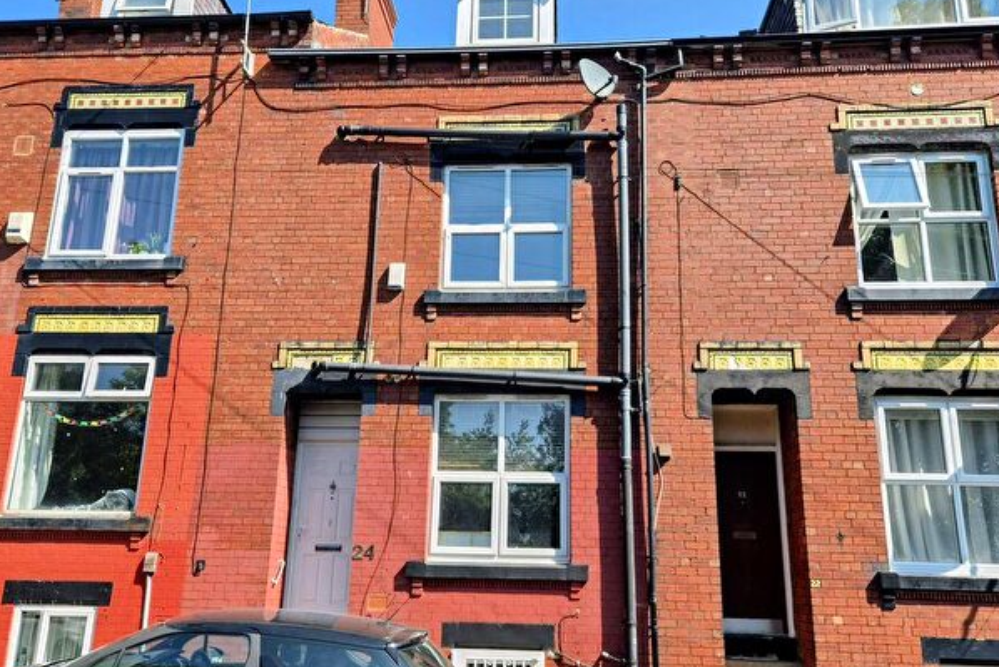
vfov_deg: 46.4
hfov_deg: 65.5
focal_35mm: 28
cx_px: 496
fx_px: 777
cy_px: 347
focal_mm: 5.4
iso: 80
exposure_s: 1/1952
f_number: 1.8
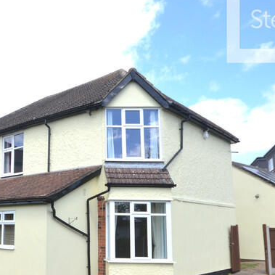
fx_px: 356
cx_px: 38
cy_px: 180
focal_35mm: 40
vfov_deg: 41.8
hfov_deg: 39.8
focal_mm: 11.5
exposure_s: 1/200
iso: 100
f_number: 7.1
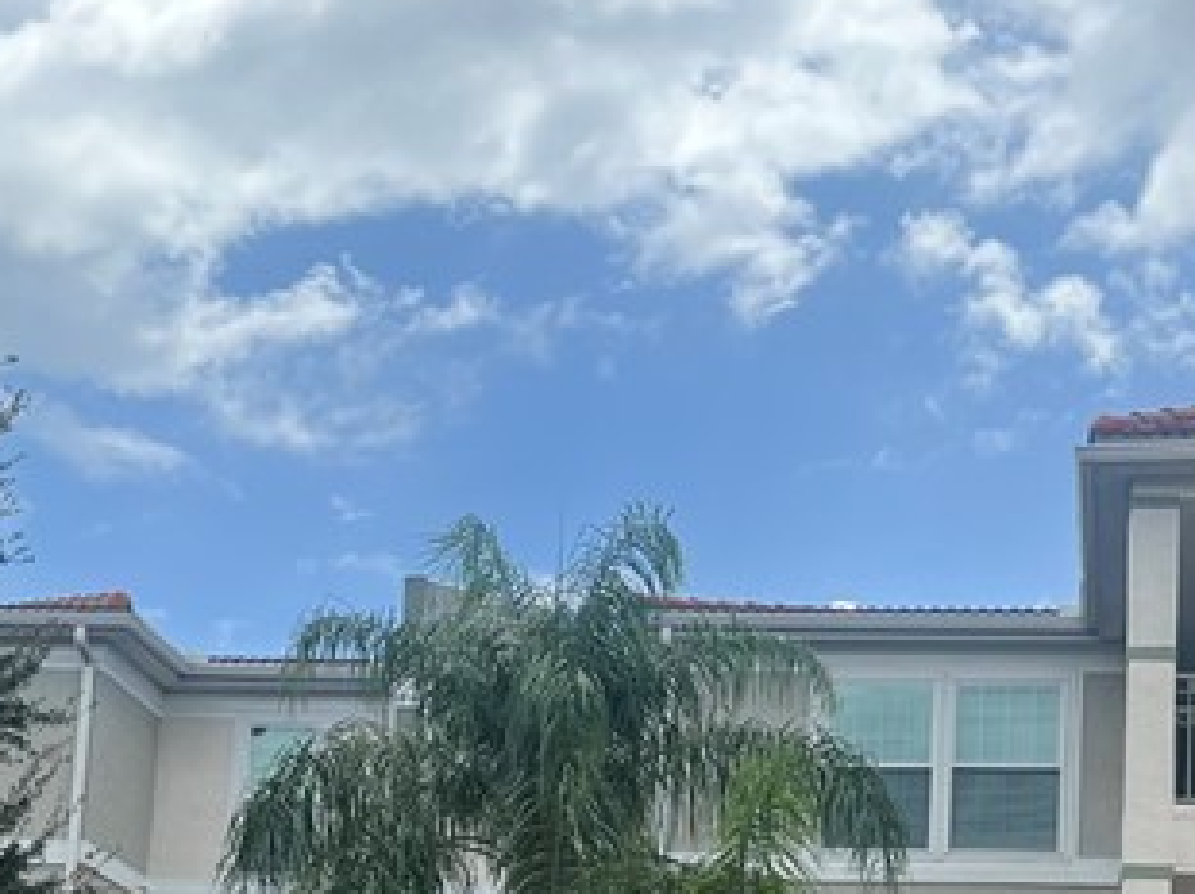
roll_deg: -2.5
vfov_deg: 16.7
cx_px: 574
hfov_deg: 22.8
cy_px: 944
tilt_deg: +8.9
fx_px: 2967
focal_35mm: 86
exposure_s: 1/5076
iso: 50
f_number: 1.5
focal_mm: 5.7
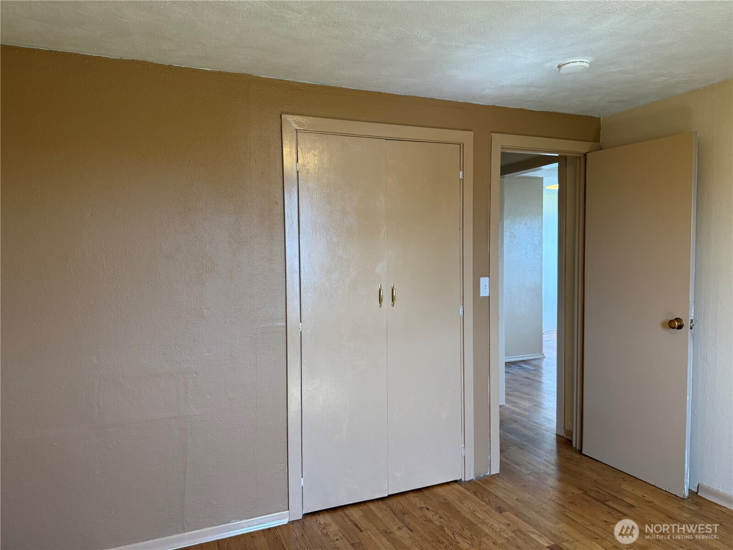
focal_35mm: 24
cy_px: 275
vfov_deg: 56.8
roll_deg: +0.6
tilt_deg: -2.1
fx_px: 508
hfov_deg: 71.6
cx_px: 366
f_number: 1.78
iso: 160
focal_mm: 6.76
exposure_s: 1/120
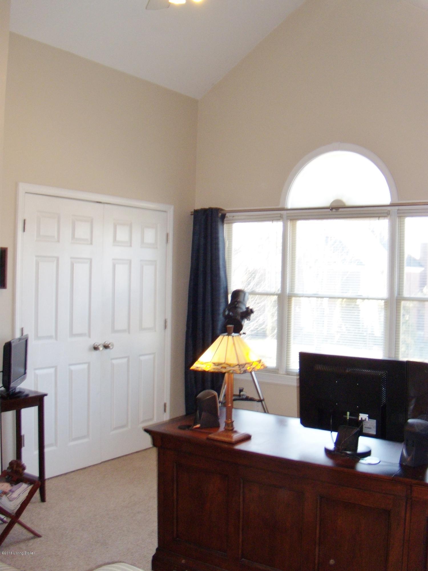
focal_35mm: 36
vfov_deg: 51.4
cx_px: 214
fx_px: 593
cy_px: 286
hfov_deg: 39.7
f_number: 3.6
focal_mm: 6.4
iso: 200
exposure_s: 1/60
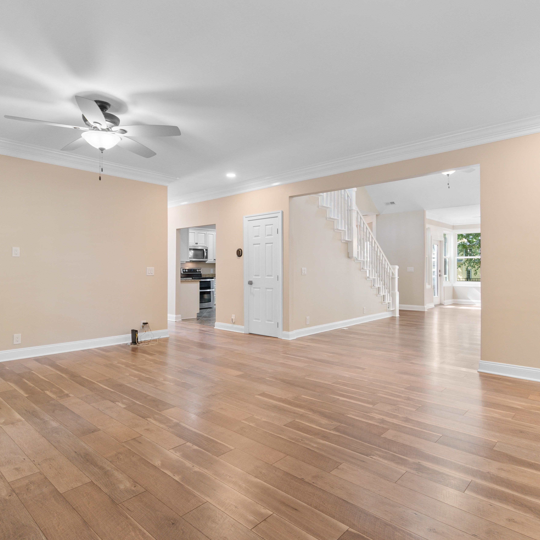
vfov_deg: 74.8
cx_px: 266
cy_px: 265
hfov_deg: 74.8
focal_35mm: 20
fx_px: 353
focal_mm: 10
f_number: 4.5
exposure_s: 2
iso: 100
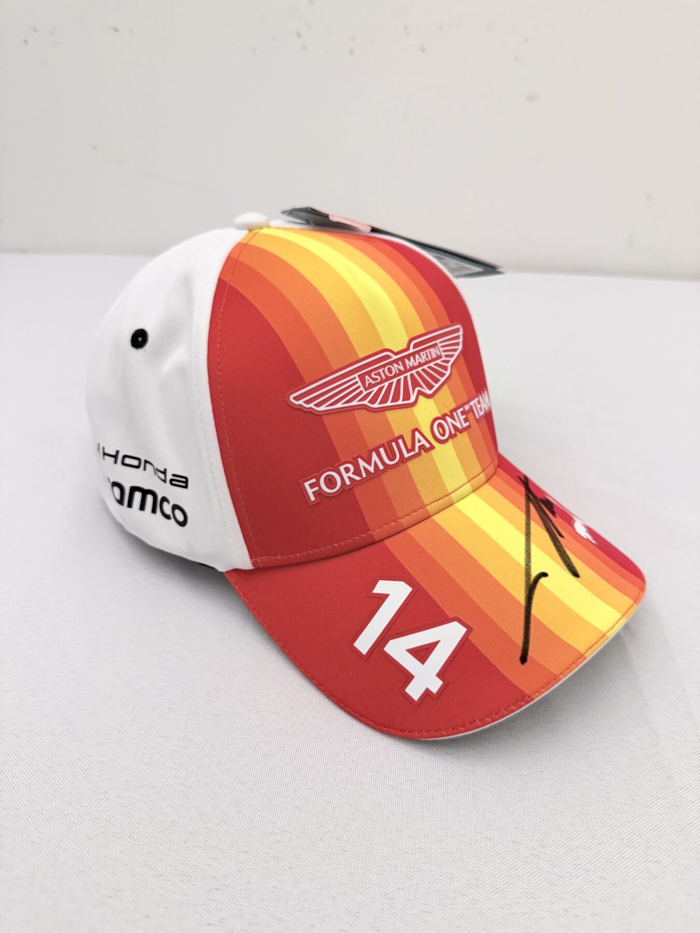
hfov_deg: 56.8
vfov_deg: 71.6
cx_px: 350
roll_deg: -1.6
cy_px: 466
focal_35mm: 24
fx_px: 647
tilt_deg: -35.8
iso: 500
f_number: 1.78
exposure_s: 1/50
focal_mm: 6.76
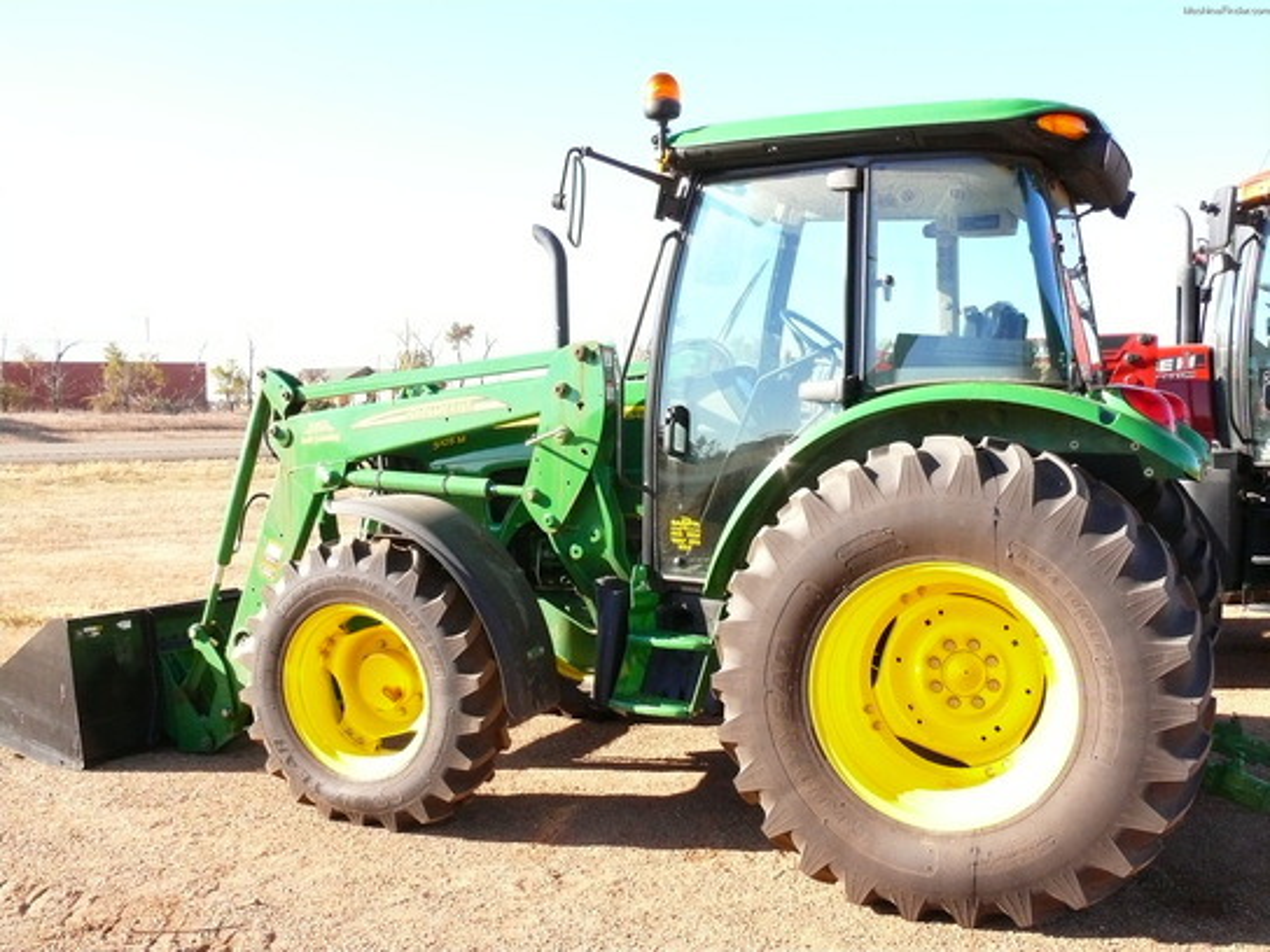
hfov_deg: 52.6
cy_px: 476
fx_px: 1284
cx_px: 635
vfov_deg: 40.7
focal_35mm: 35
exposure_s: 1/320
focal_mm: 7.4
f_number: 5.6
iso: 400
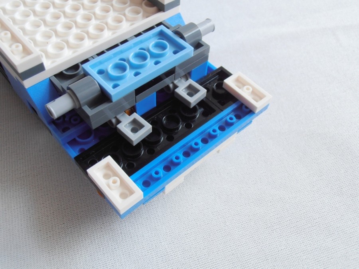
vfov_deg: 38.7
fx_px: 384
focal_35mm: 37
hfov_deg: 50.1
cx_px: 180
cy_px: 134
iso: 80
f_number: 3.9
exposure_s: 1/80
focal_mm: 6.61
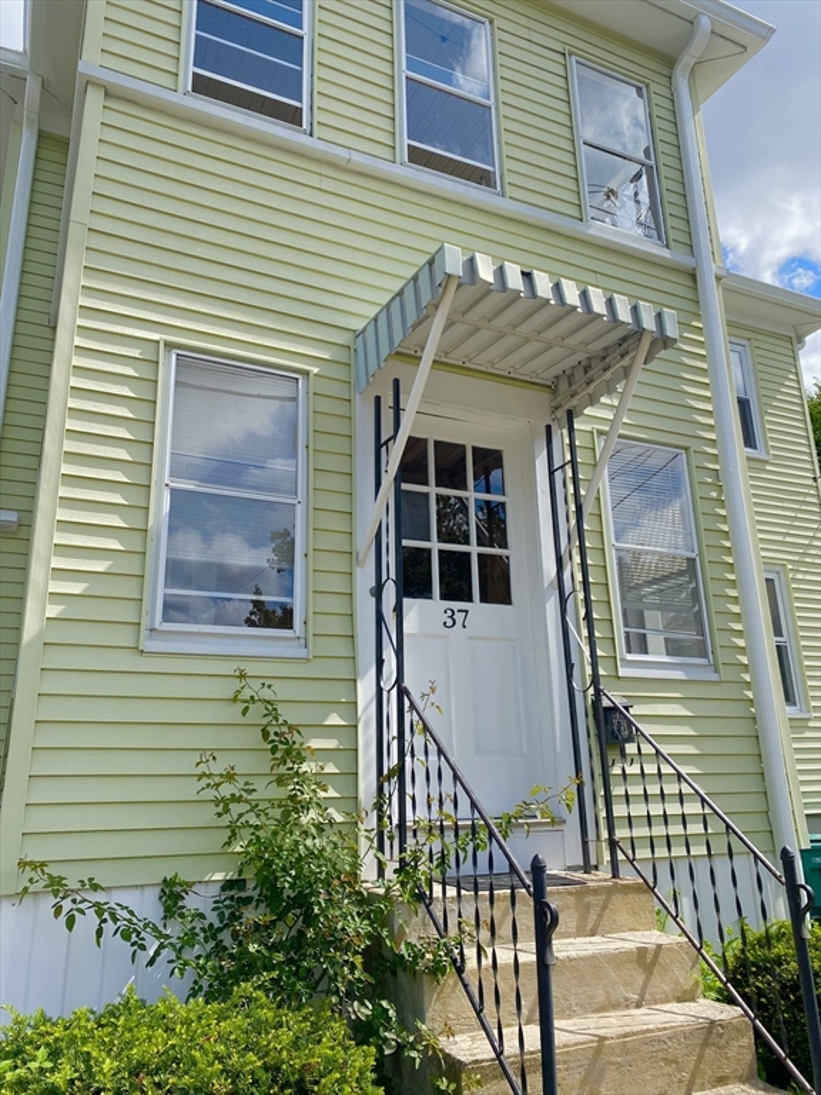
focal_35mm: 26
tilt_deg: +17.4
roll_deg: +0.4
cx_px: 410
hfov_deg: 53.1
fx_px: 822
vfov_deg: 67.3
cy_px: 548
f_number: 1.8
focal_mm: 4.25
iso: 32
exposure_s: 1/2463
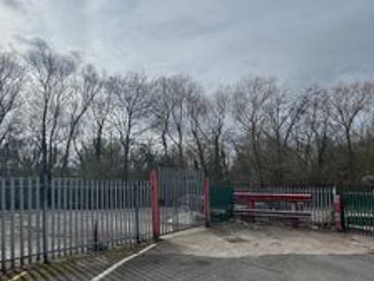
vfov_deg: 54.6
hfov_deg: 69.1
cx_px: 162
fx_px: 270
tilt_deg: +4.9
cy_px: 164
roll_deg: +0.8
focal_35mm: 25
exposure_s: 1/2674
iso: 50
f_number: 2.2
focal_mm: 2.22
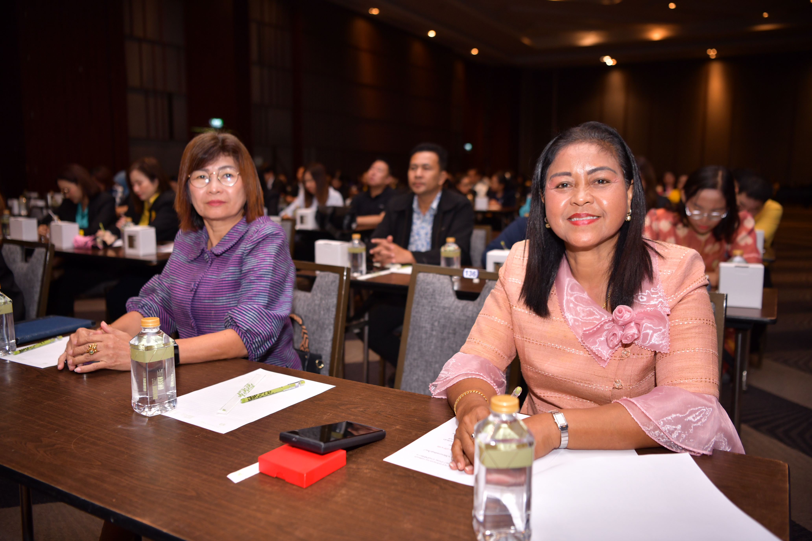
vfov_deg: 43.6
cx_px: 406
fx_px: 677
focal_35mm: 30
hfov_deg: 61.9
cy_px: 270
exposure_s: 1/200
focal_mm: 30
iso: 640
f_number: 2.8
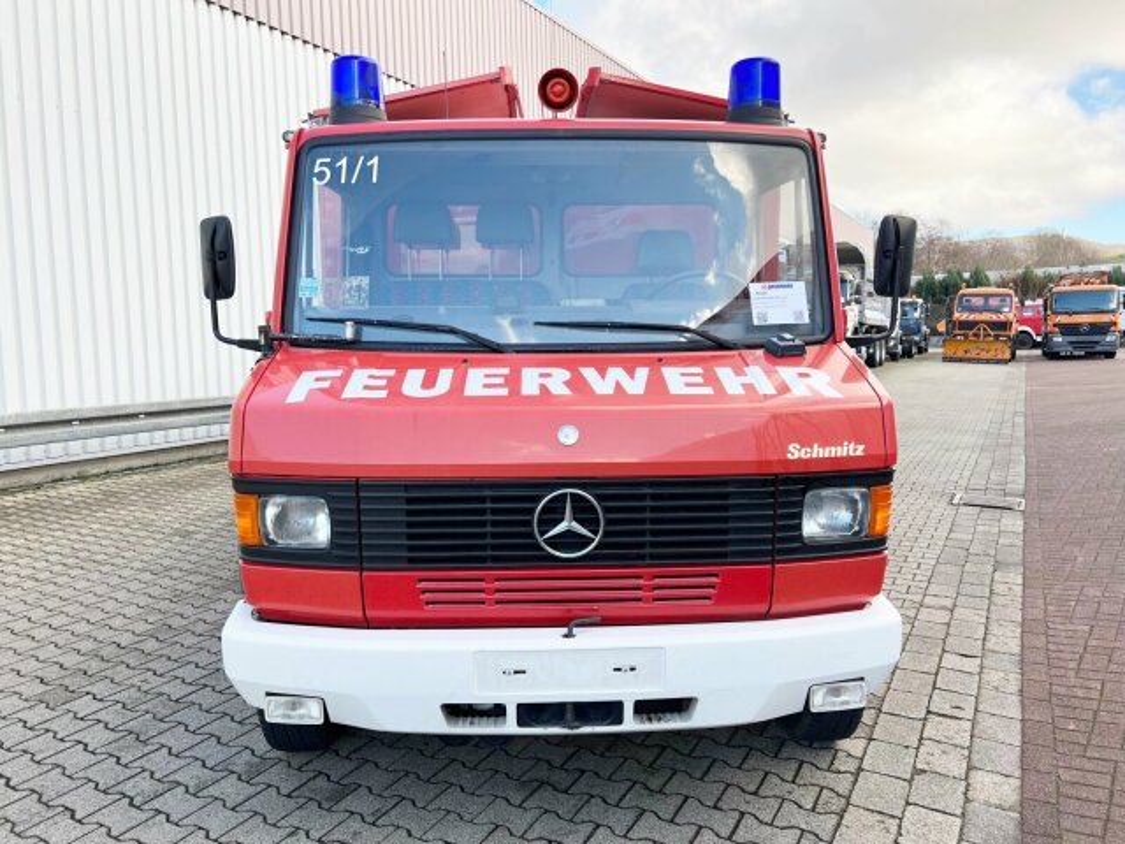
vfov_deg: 53.1
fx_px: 845
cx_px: 562
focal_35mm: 26
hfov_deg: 67.3
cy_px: 422
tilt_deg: -3.6
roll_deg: +1.3
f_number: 1.5
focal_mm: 5.7
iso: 50
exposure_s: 1/563
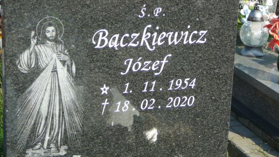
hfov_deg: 25.0
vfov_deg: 14.2
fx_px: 629
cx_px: 140
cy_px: 69
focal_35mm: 85
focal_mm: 11.5
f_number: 3.7
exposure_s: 1/400
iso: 80
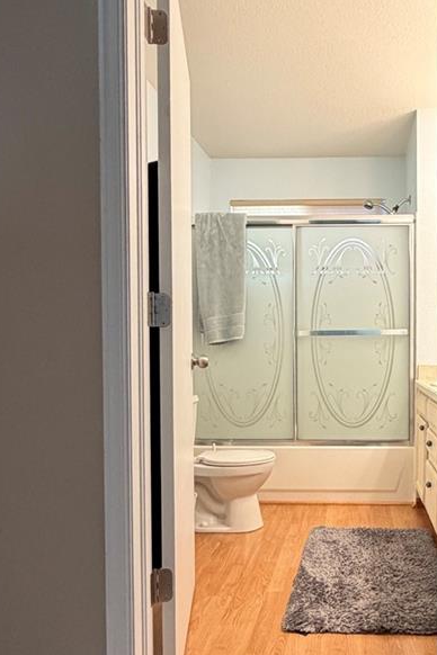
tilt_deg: -0.7
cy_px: 368
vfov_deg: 61.7
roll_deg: +0.4
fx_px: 546
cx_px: 347
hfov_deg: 41.8
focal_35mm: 30
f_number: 2.2
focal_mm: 2.22
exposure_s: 1/120
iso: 320
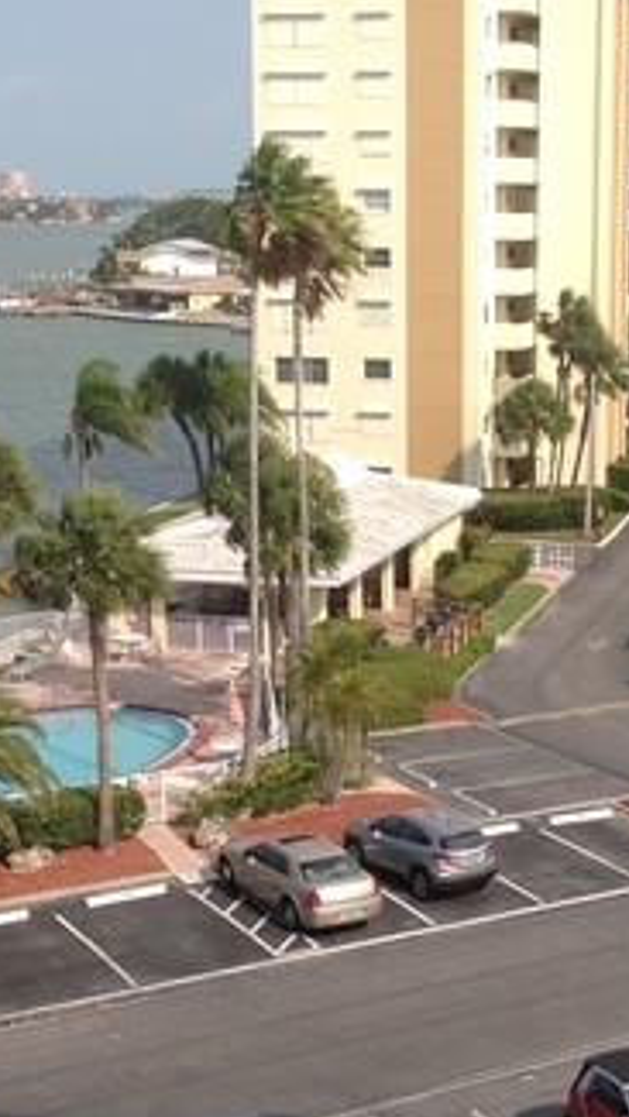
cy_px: 540
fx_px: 2222
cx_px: 450
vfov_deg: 28.2
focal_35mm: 75
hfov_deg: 16.1
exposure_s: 1/1592
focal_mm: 4.28
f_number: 2.4
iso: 50
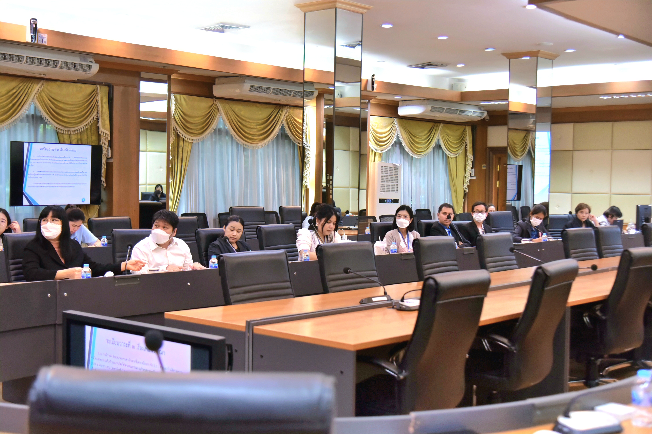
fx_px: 869
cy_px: 217
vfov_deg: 28.1
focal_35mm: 48
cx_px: 326
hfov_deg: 41.1
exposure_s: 1/200
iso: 1600
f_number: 4
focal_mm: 48
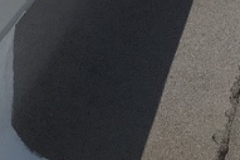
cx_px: 45
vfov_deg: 7.7
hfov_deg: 12.6
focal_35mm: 162
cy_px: 426
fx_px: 1079
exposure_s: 1/7692
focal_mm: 4.15
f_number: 2.2
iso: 25
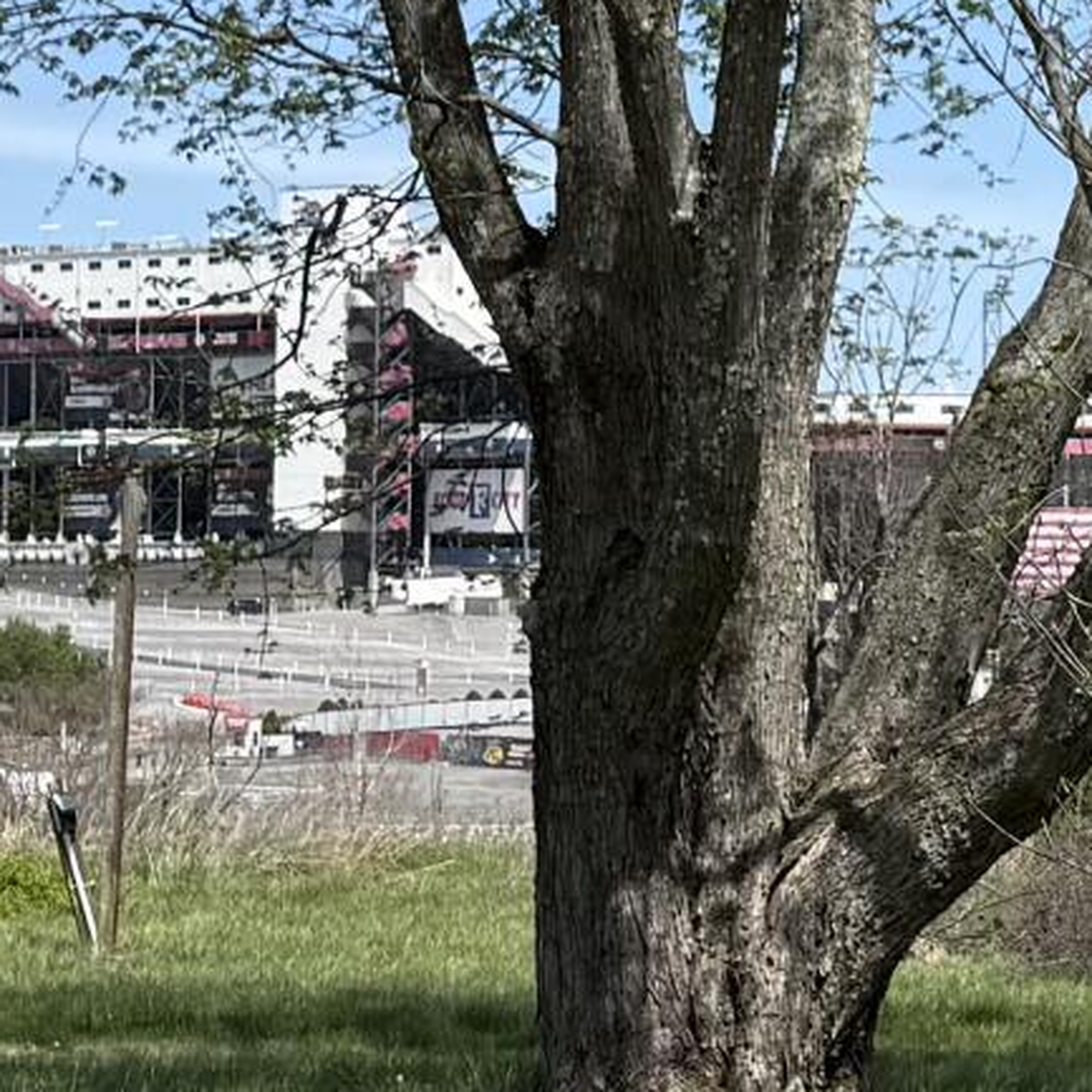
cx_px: 1337
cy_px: 439
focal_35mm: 147
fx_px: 5246
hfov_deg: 11.6
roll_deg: -0.2
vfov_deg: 11.9
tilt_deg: +2.3
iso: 80
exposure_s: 1/3759
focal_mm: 6.76
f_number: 1.78
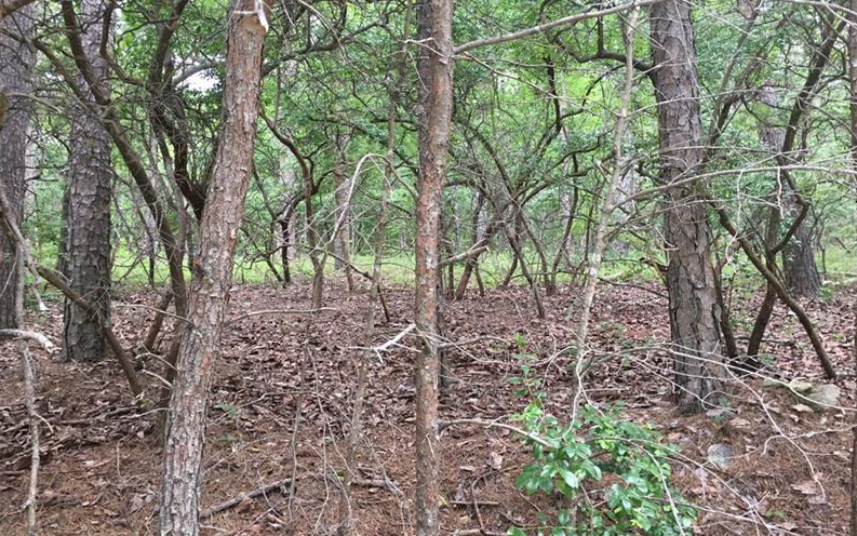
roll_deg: -1.3
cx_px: 429
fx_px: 724
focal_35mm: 31
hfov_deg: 61.2
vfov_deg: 40.6
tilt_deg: +9.9
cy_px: 249
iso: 25
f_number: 2.2
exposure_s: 1/15
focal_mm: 4.15
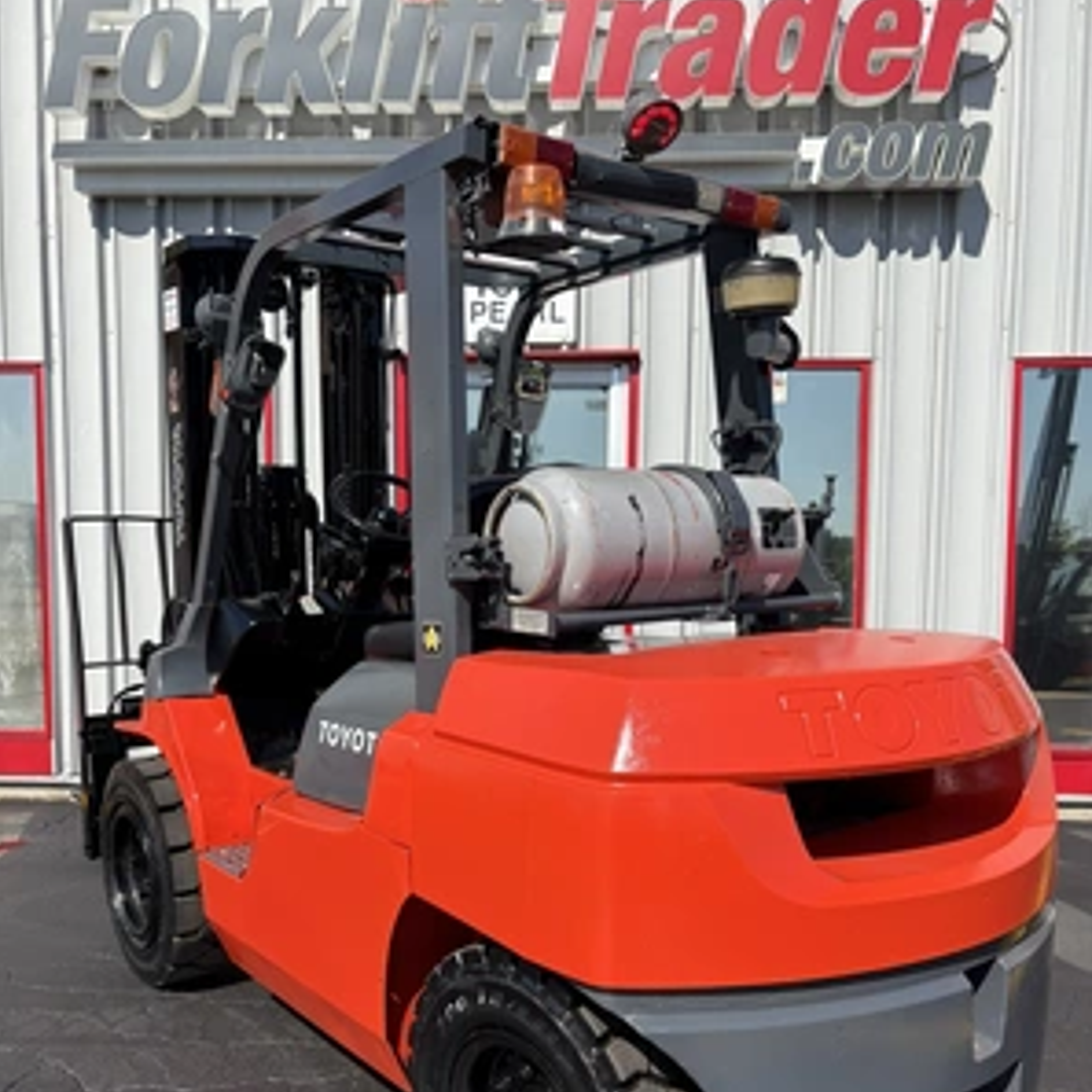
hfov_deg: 52.5
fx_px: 1106
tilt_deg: -3.4
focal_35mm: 31
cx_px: 544
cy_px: 669
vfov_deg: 52.1
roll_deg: -0.3
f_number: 1.6
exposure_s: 1/3279
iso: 50
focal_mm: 5.96
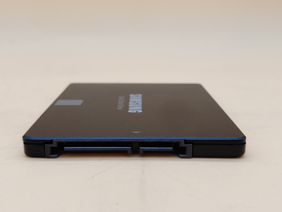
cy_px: 106
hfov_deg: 38.9
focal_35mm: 49
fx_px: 399
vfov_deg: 29.7
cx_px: 141
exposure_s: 1/101
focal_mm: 4.36
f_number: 1.8
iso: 50
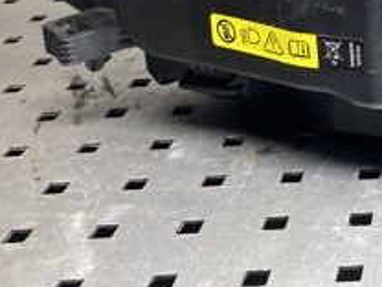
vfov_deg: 16.9
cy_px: -129
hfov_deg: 21.8
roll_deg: +1.0
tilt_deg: -14.6
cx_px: 511
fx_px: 883
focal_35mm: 80
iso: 64
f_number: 1.8
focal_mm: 4.25
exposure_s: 1/100
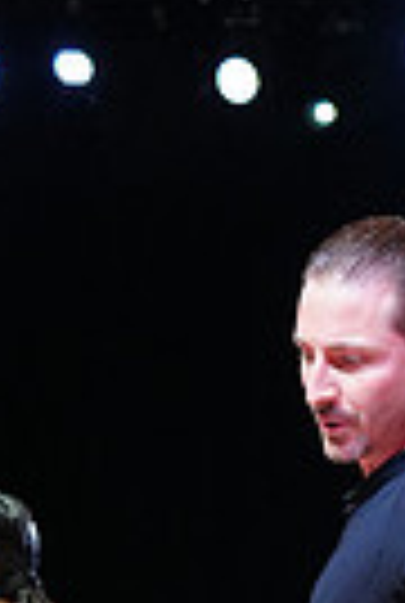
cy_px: 1094
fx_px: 5070
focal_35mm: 302
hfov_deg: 4.5
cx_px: 628
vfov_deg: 6.6
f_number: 4
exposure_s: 1/320
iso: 2500
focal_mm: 70
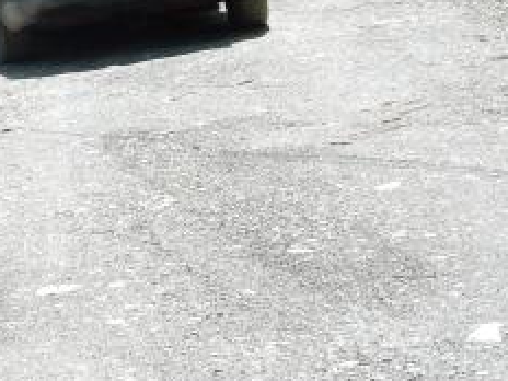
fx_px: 2876
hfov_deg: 9.9
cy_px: -79
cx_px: -116
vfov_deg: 7.5
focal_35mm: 196
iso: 125
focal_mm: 12.6
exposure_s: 1/400
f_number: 4.8
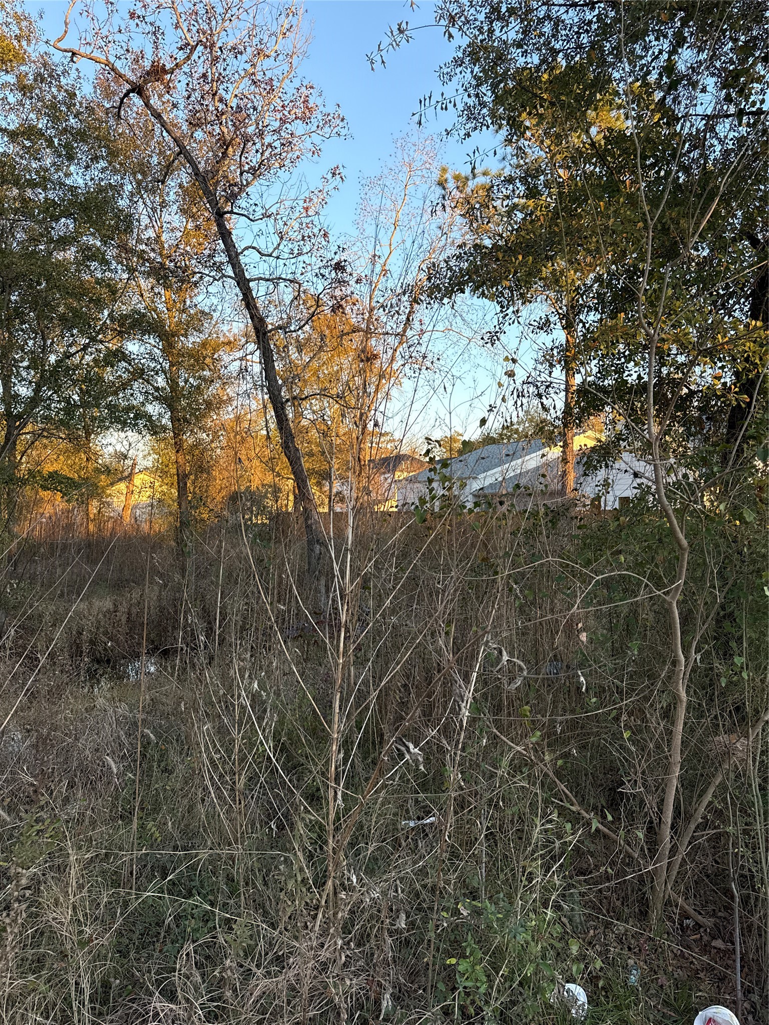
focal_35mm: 24
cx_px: 384
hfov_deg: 56.8
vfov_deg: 71.6
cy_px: 512
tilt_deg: +1.5
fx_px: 711
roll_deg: -1.2
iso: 100
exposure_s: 1/488
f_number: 1.78
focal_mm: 6.76
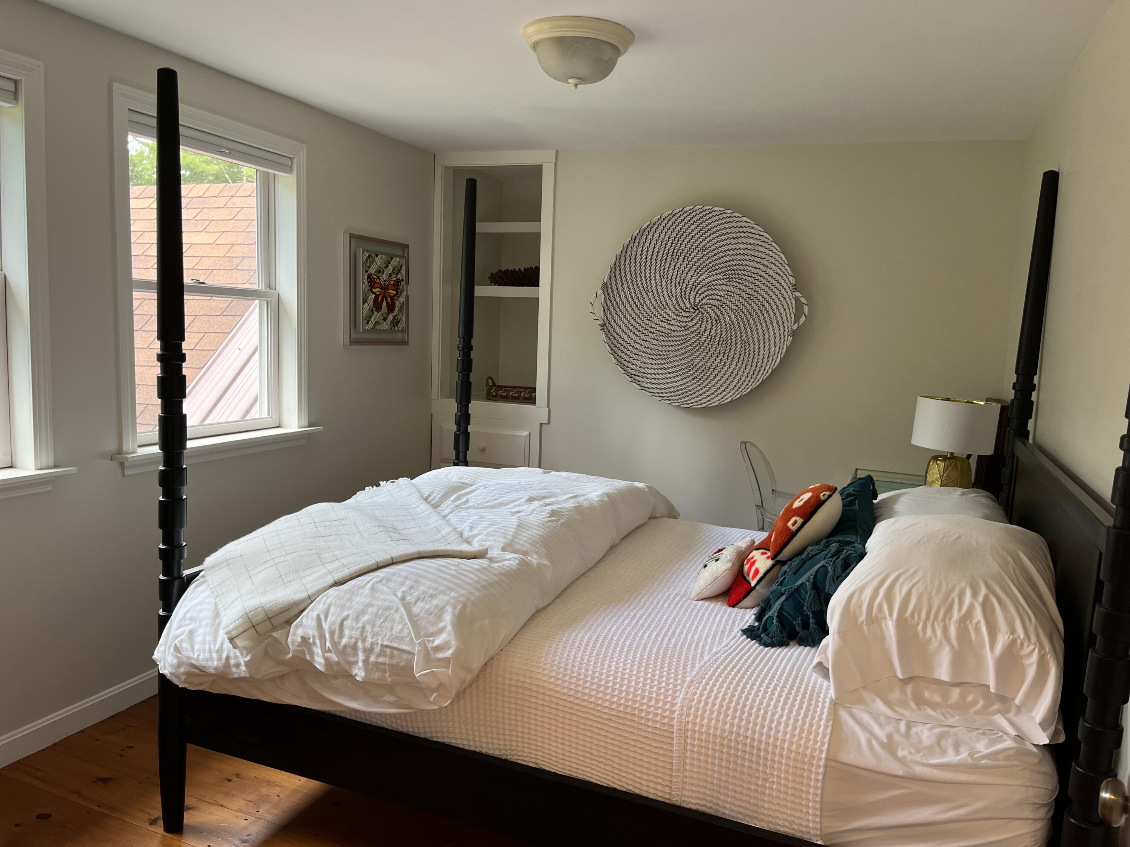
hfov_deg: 67.3
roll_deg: -1.4
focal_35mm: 26
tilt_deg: -6.7
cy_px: 424
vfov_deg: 53.1
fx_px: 849
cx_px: 565
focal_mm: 5.1
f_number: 1.6
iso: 80
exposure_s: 1/60
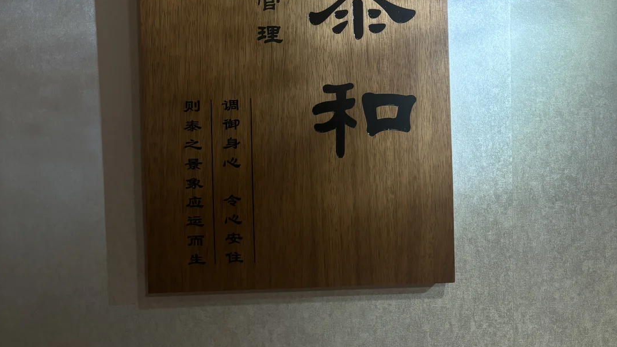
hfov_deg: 52.8
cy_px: 20
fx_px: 622
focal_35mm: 38
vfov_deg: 29.6
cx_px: 308
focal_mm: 5.96
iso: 125
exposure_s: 1/50
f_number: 1.6
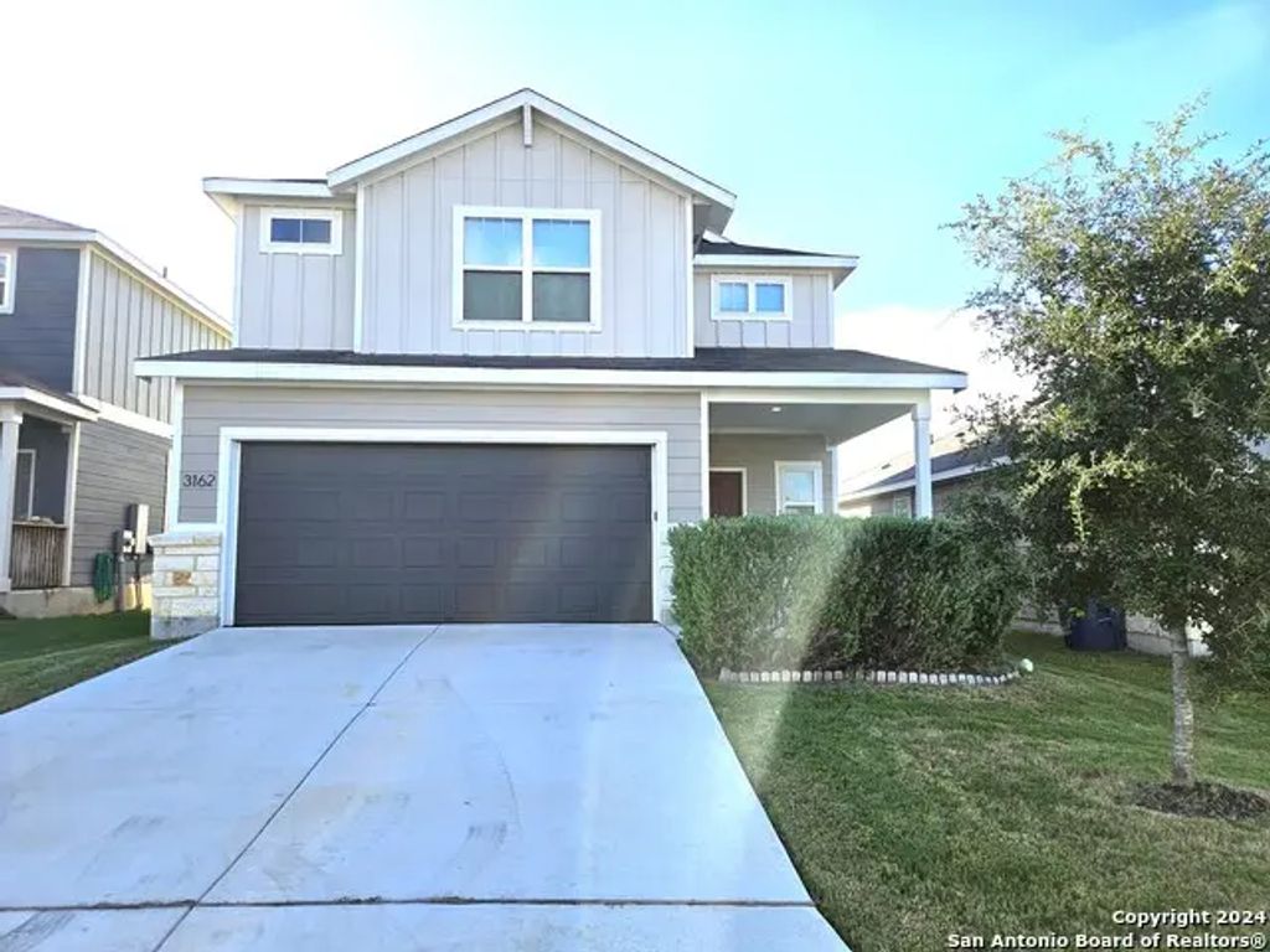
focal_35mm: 23
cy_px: 476
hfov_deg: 73.9
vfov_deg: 58.9
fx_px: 844
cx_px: 635
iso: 25
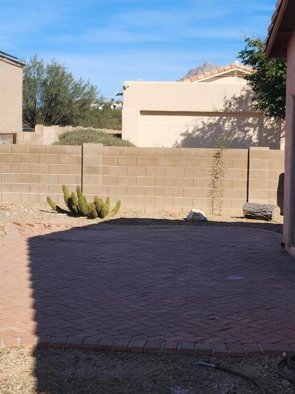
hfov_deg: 22.3
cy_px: 165
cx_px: 144
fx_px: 750
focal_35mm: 66
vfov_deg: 29.3
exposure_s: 1/1283
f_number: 1.8
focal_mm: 6.4
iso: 12
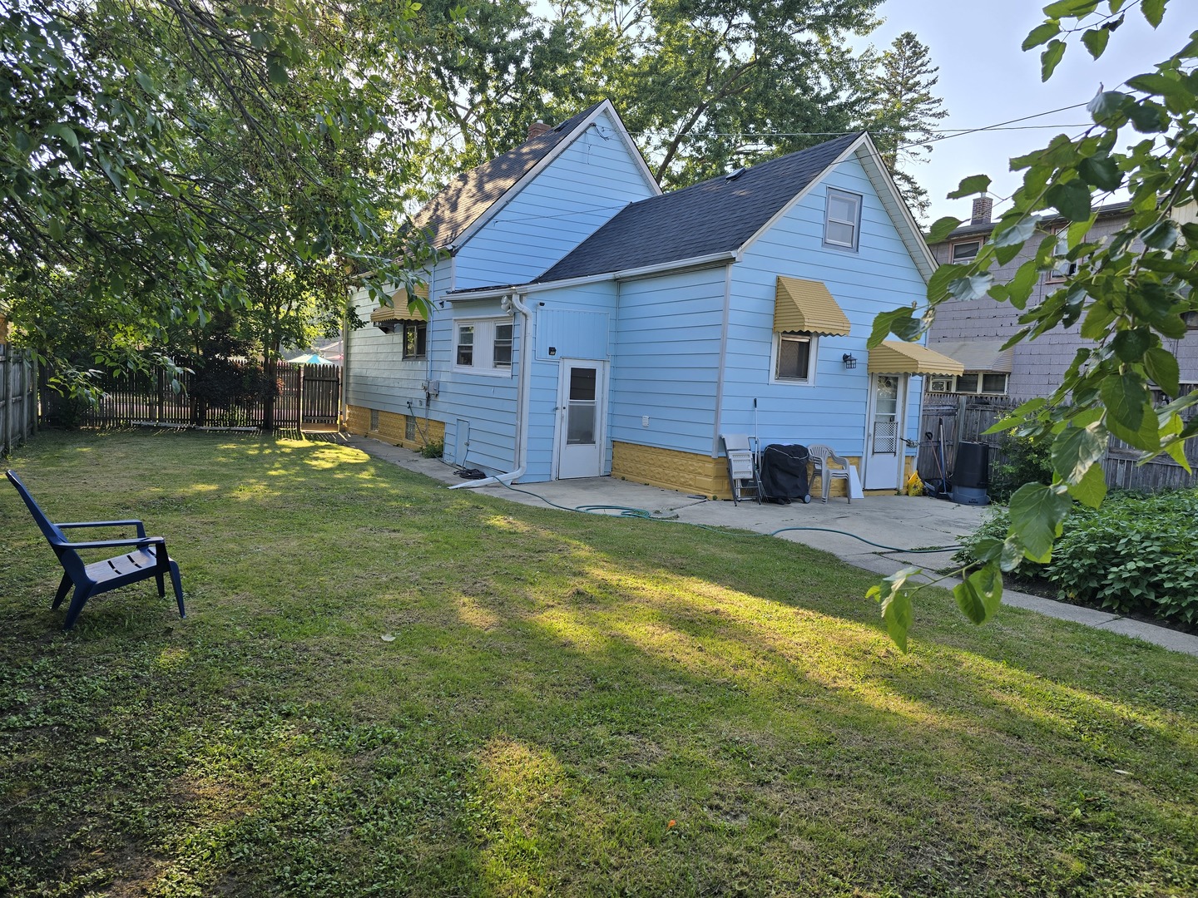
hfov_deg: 73.9
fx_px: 796
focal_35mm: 23
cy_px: 449
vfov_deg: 58.9
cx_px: 599
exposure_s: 1/353
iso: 12
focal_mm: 6.3
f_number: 1.7
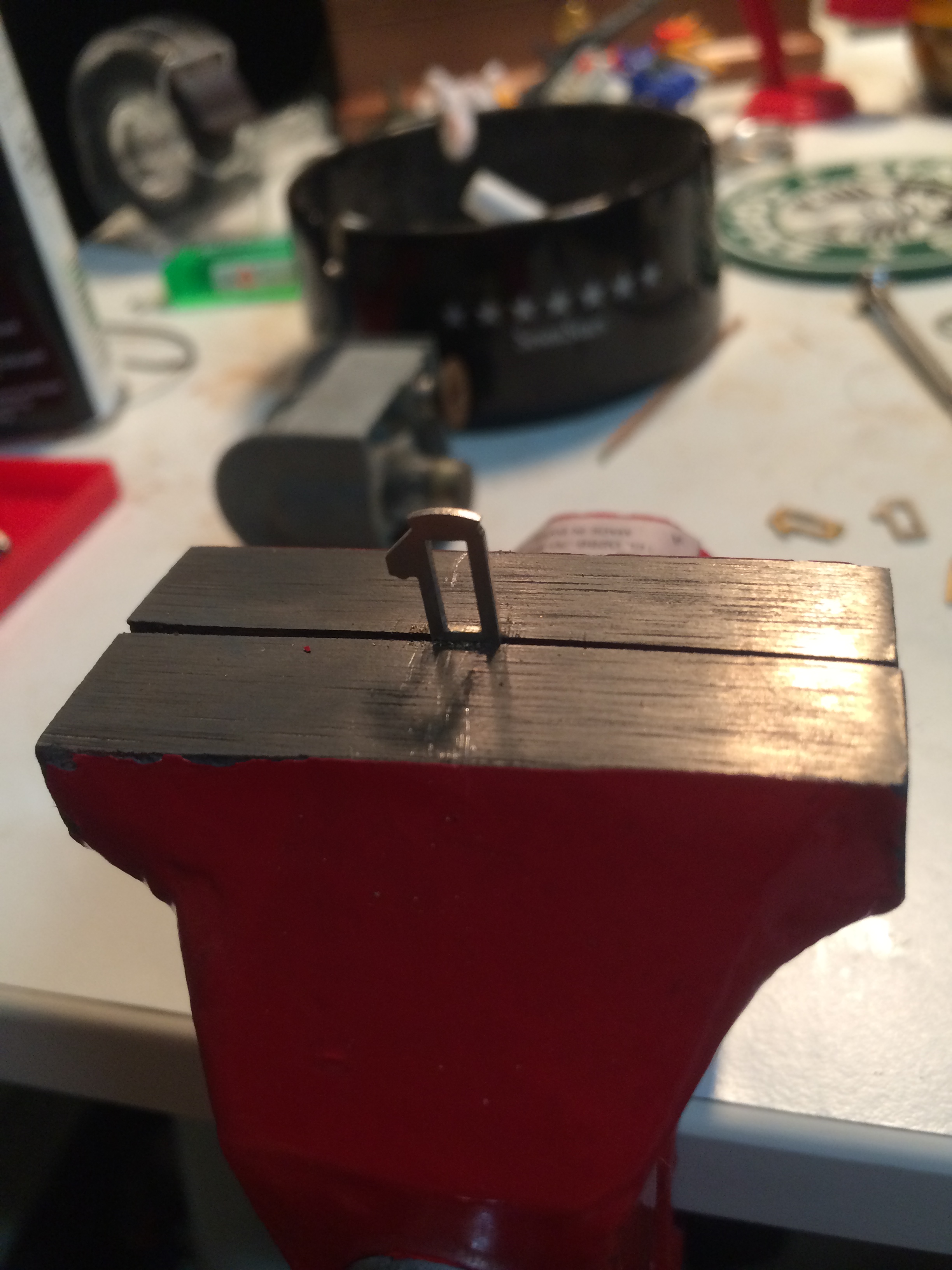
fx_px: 1100
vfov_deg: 60.0
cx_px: 476
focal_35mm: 30
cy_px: 635
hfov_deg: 46.8
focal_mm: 4.12
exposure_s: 1/30
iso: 125
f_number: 2.2
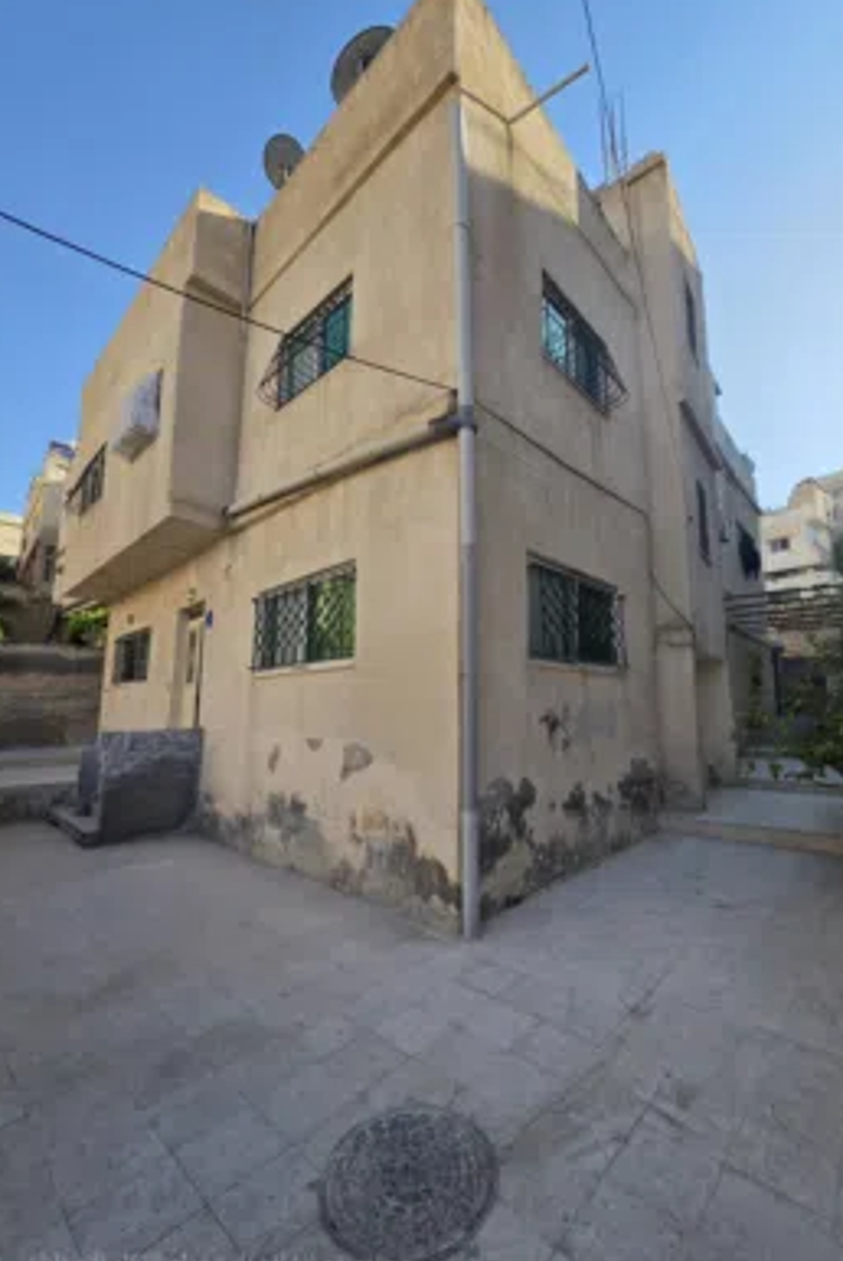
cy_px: 634
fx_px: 491
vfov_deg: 104.2
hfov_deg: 81.2
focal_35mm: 14
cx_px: 454
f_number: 1.9
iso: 40
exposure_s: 1/1250
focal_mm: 2.2
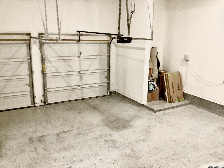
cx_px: 112
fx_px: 201
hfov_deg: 58.4
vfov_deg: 45.4
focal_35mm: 31
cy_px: 84
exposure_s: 1/30
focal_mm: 3.3
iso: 500
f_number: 2.4
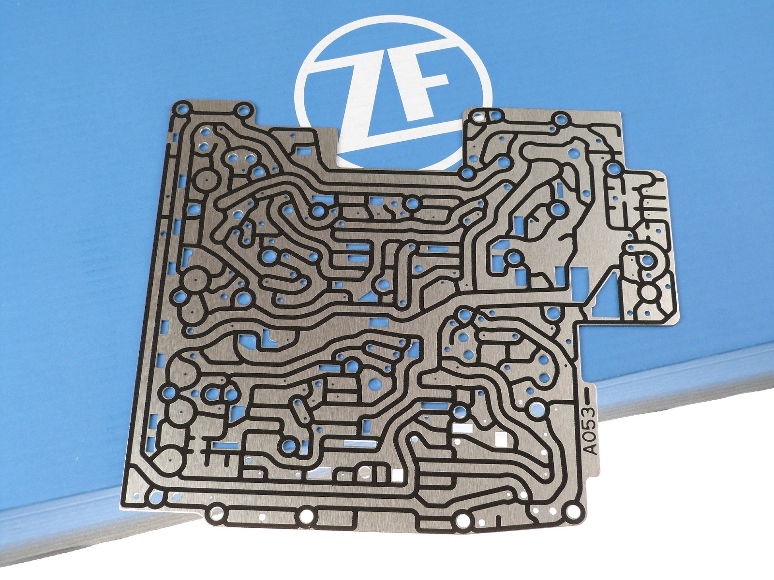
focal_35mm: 44
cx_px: 387
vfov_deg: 32.9
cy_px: 290
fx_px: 984
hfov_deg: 42.9
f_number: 3.2
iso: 125
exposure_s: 1/60
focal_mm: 7.8
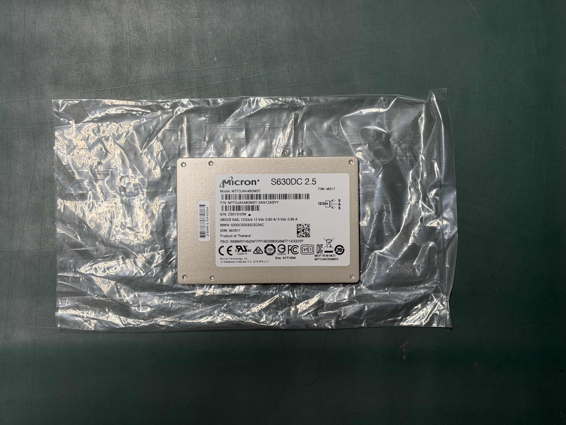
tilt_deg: -88.5
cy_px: 212
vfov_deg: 30.3
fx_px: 785
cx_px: 283
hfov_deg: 39.7
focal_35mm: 48
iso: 125
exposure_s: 1/60
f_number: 1.78
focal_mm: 6.76
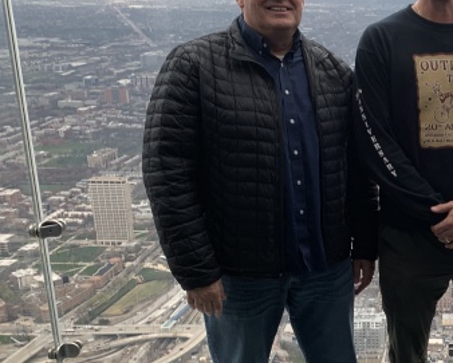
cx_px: 485
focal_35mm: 60
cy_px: 249
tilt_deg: -17.1
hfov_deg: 28.8
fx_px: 805
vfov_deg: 25.3
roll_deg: -2.3
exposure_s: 1/122
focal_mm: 4.25
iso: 25
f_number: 1.8
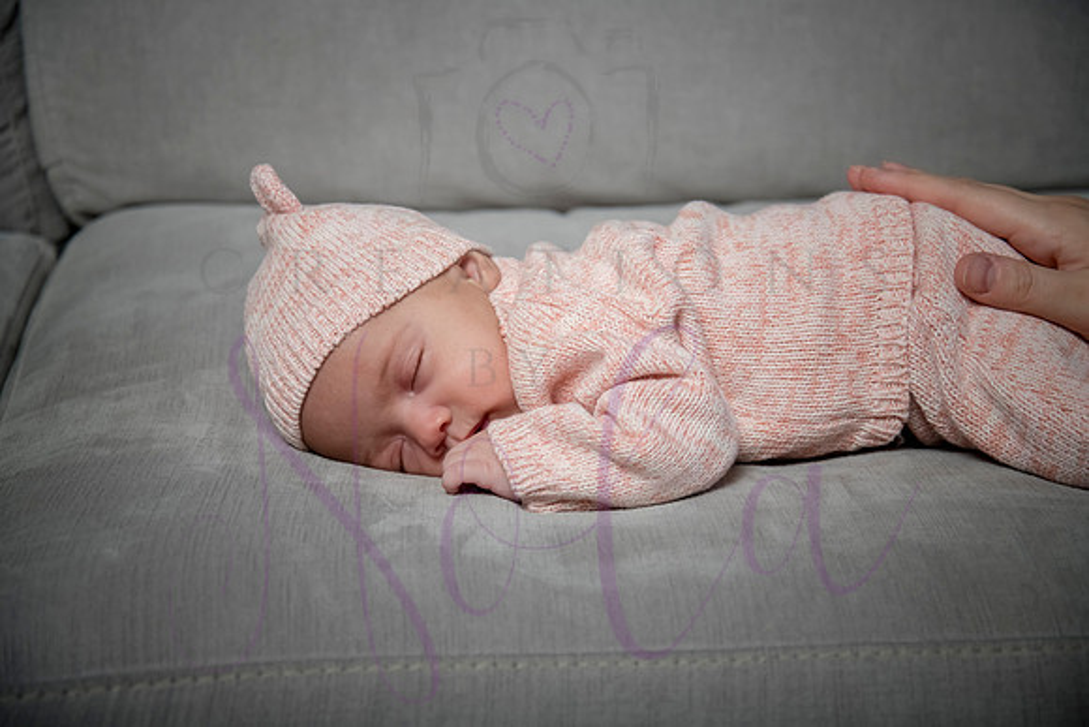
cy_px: 364
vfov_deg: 16.1
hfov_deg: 23.9
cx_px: 544
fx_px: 2572
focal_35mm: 85
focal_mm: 85
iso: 800
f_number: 6.3
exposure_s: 1/200
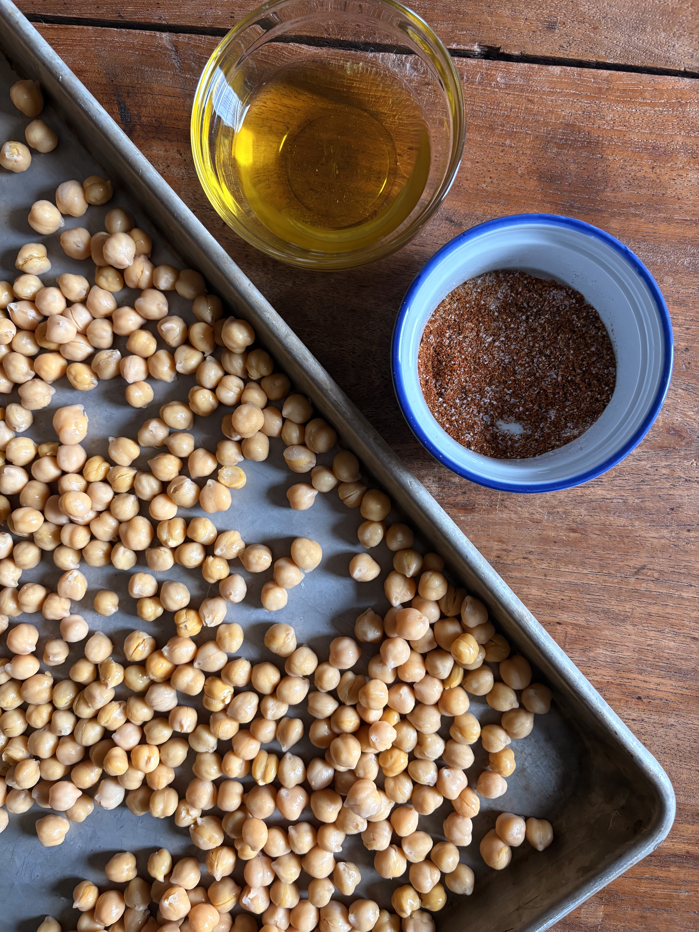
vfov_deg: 67.3
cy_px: 466
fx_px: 700
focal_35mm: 26
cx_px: 350
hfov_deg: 53.1
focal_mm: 5.96
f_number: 1.6
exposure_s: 1/60
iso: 200
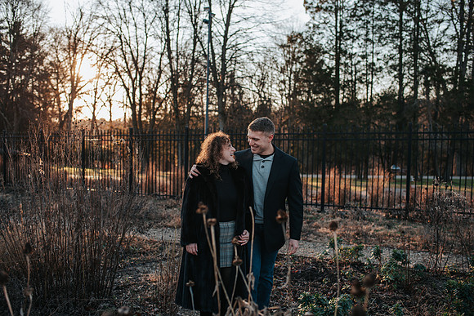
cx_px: 237
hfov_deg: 53.2
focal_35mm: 36
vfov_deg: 37.0
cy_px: 158
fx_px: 473
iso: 220
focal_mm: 35
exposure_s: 1/500
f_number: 2.8
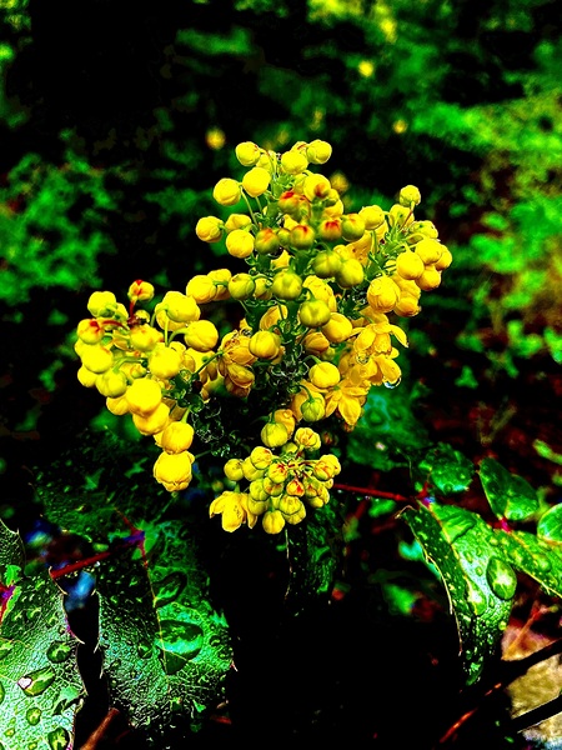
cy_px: 375
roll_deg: -4.7
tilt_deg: -41.9
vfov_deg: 69.4
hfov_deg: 54.9
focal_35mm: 25
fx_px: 541
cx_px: 281
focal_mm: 4.25
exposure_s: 1/202
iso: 32
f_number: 1.8
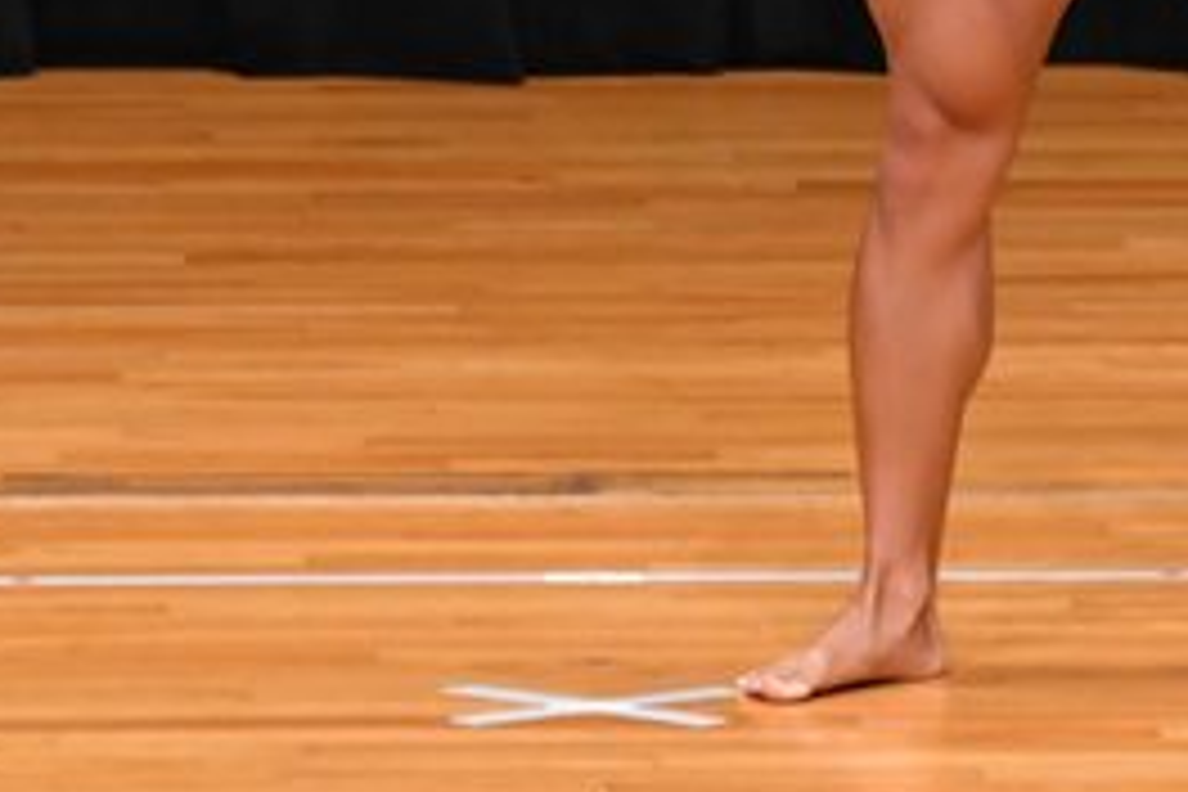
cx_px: 1136
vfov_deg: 1.6
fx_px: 27586
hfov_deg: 2.5
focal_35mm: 836
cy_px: -189
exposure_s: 1/400
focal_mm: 190
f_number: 5.6
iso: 3200
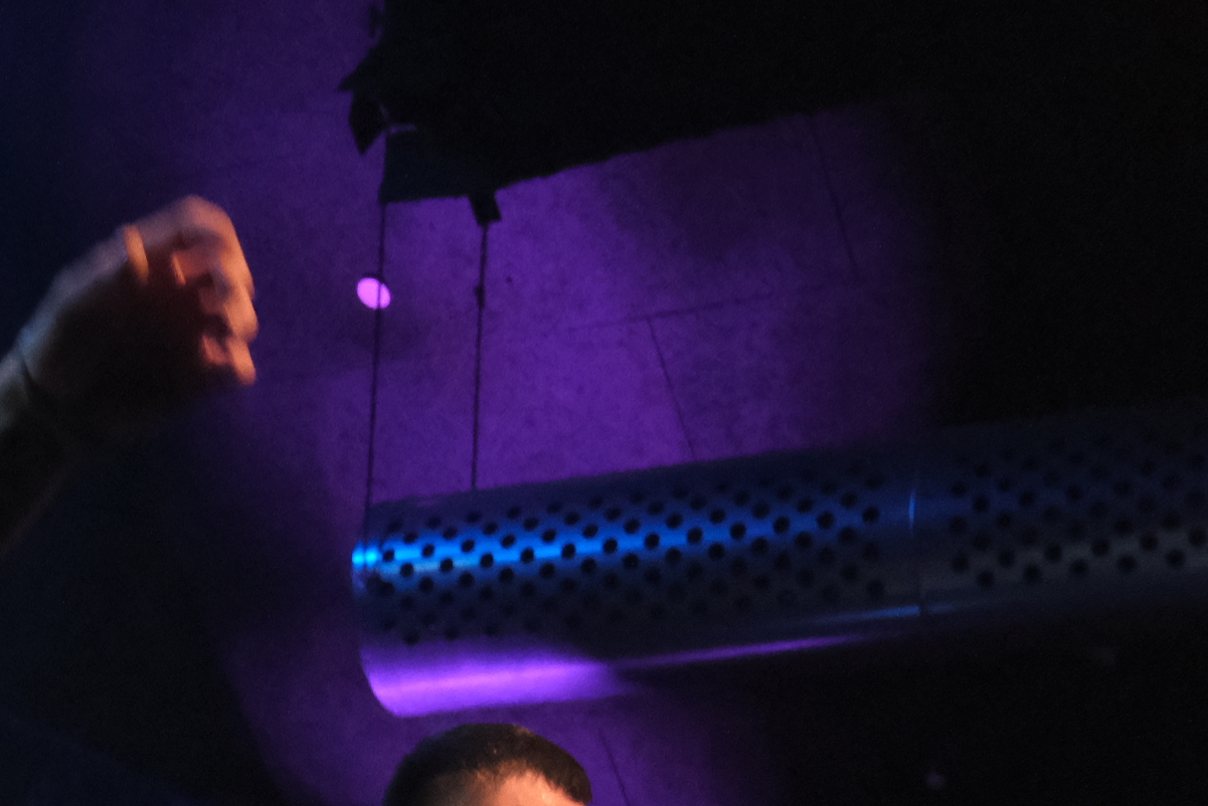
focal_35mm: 109
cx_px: 93
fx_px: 3657
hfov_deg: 18.4
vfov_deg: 11.7
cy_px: 1427
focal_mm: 20.2
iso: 6400
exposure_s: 1/160
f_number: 4
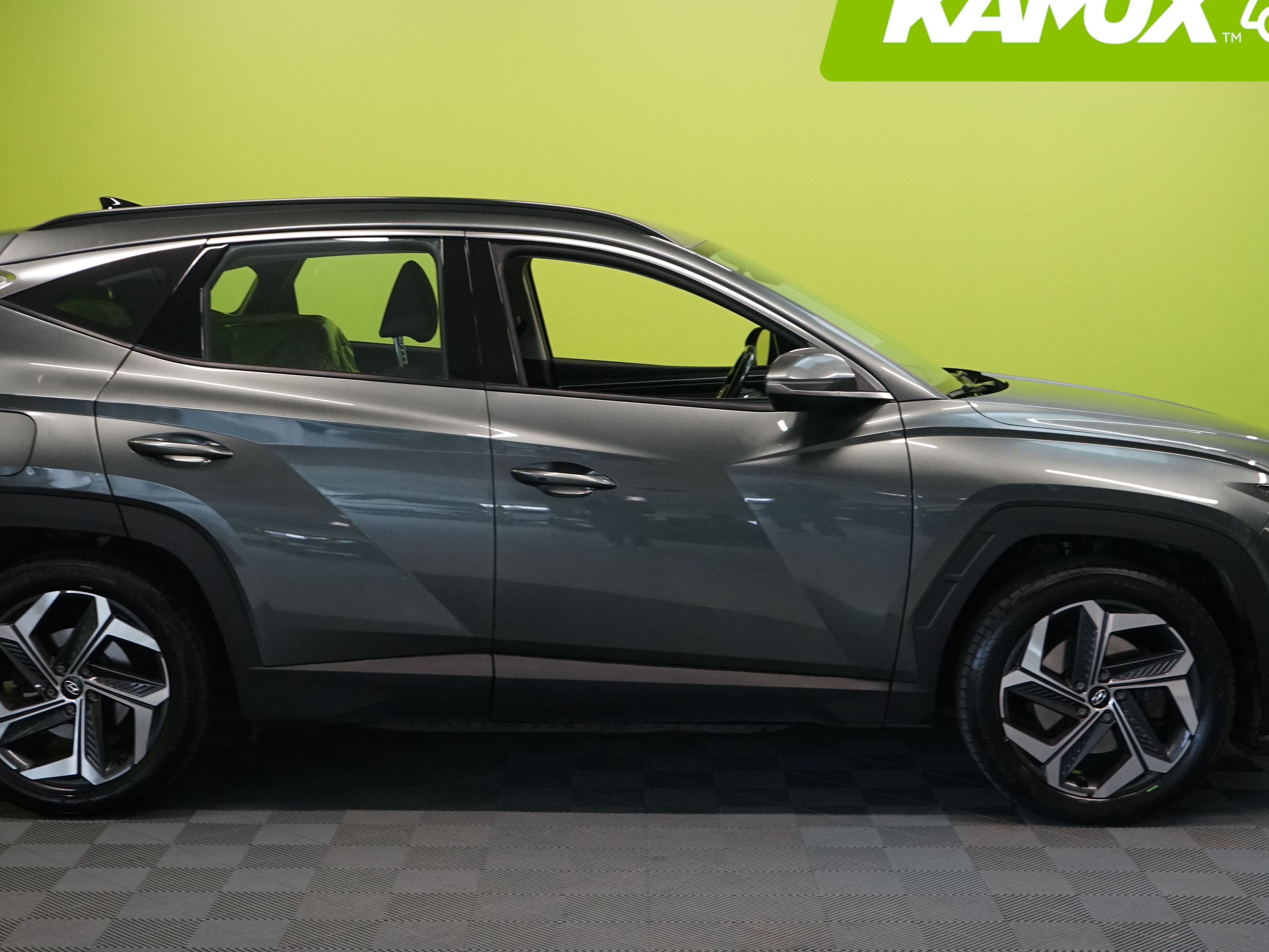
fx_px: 2016
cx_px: 599
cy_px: 463
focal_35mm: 55
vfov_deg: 26.6
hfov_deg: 34.9
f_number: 7.1
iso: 2000
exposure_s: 1/30
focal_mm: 41
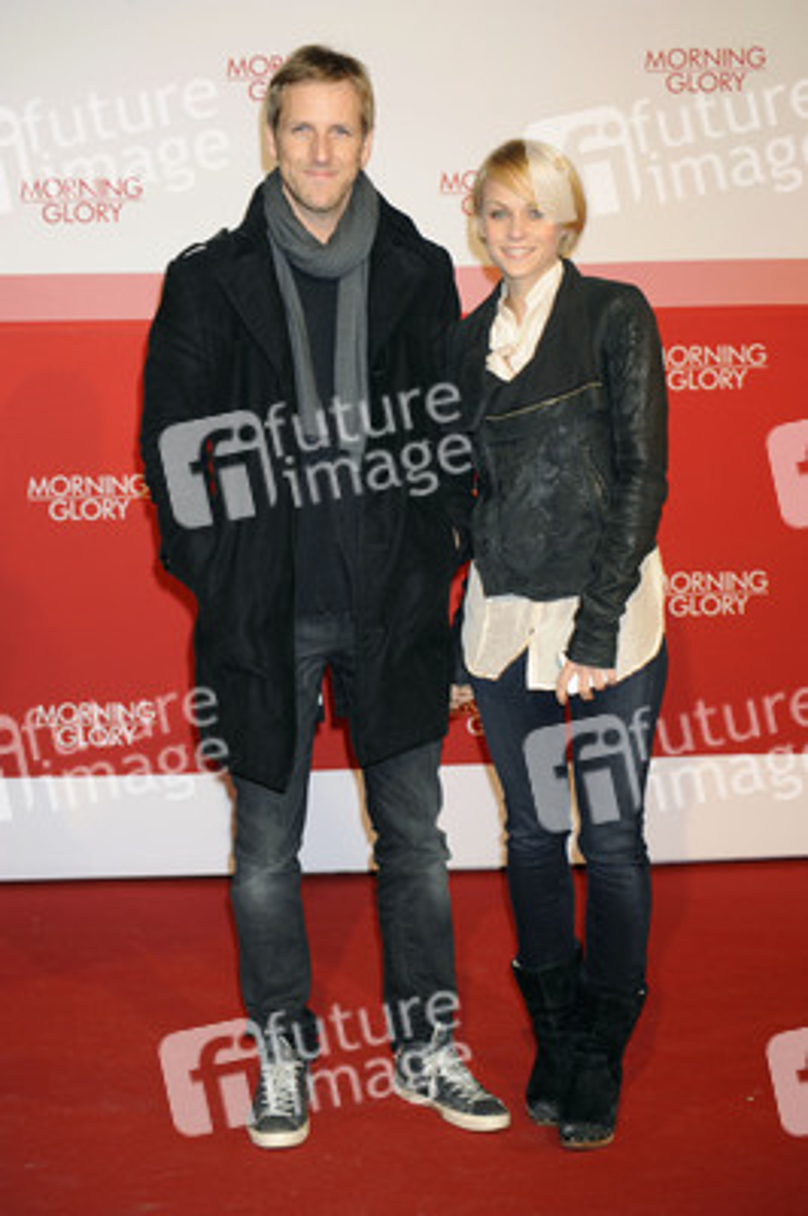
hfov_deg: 19.4
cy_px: 608
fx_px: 2361
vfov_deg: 28.9
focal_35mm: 70
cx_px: 404
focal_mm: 70
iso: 640
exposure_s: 1/125
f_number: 5
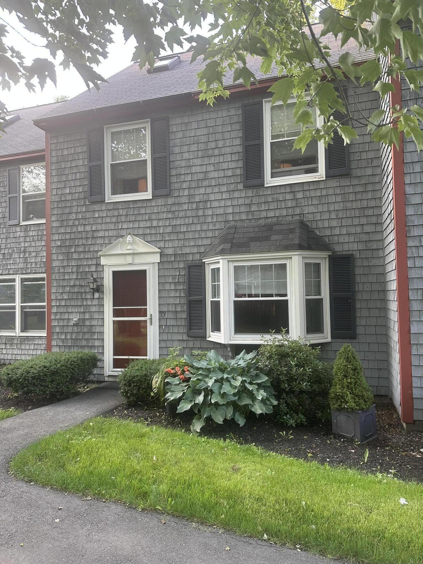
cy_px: 282
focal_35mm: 24
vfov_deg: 71.6
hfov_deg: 56.8
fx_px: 391
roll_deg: +1.1
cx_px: 212
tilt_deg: +2.6
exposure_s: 1/121
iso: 160
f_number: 1.78
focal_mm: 6.86
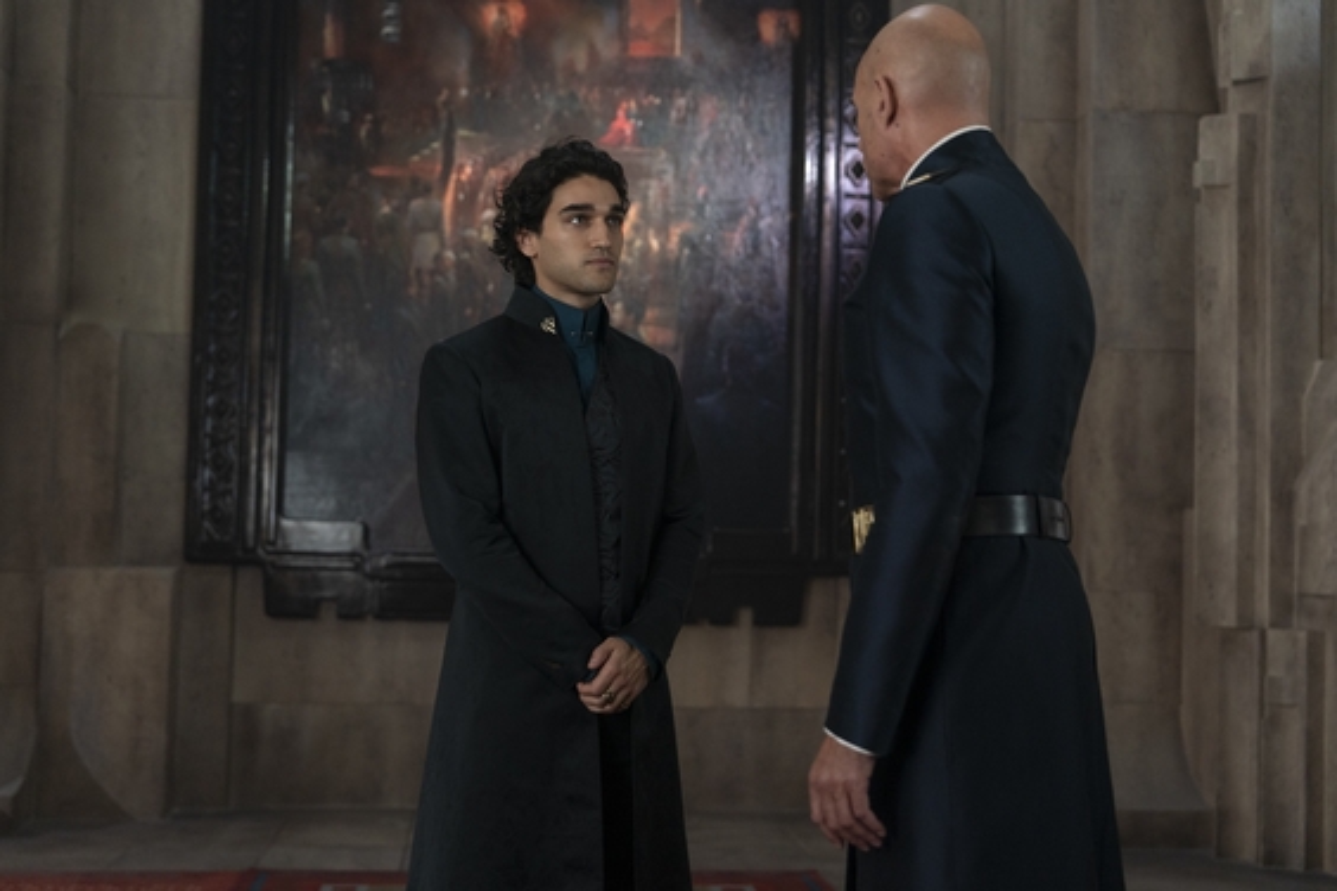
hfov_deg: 40.3
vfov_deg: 27.5
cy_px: 446
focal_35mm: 49
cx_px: 668
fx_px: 1820
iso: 2000
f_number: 2.8
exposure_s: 1/160
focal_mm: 49
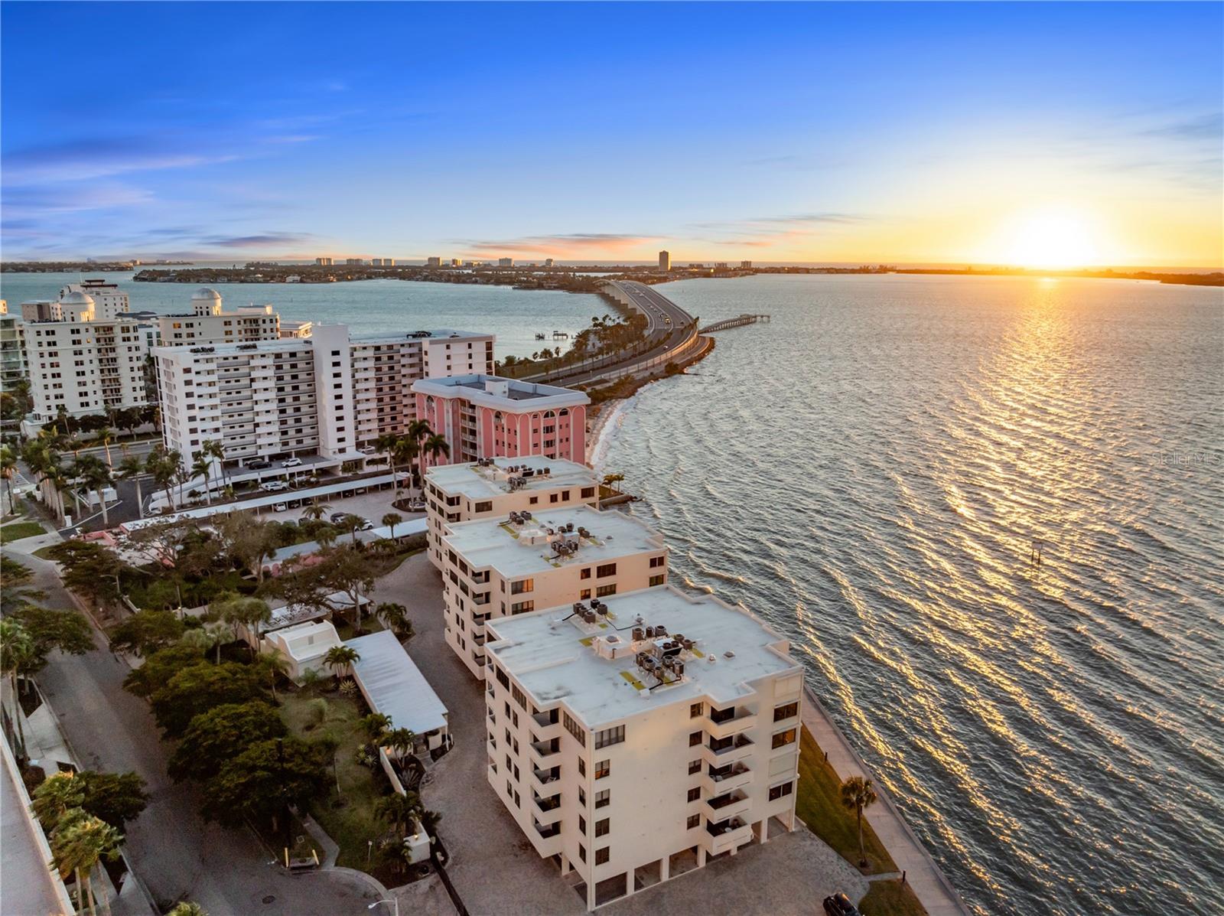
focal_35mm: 24
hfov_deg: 71.6
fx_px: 848
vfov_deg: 56.7
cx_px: 612
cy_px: 458
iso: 200
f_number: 2.8
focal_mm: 12.29
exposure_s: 1/50
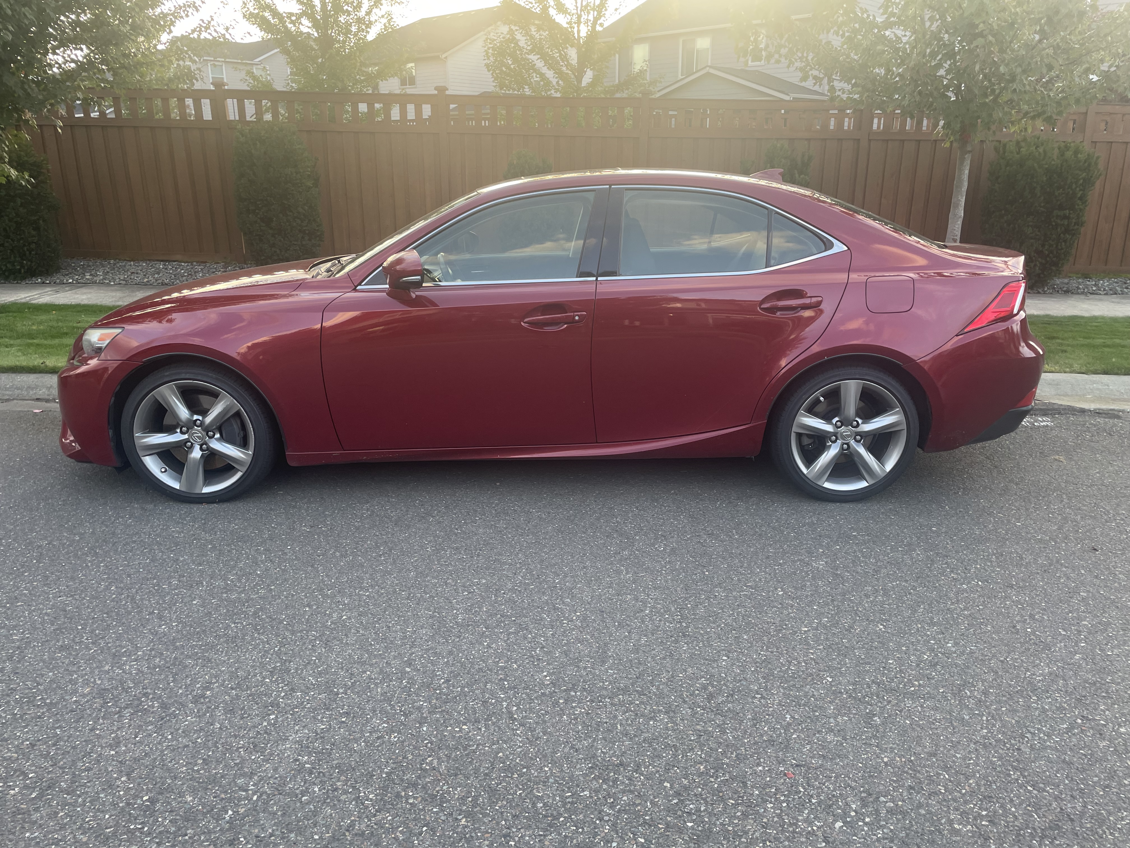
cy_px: 424
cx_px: 565
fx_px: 849
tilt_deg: -18.4
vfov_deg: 53.1
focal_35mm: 26
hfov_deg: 67.3
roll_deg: +0.6
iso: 50
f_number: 1.6
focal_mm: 4.2
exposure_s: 1/121
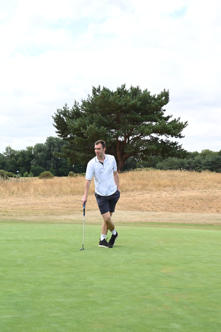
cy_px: 166
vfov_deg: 28.9
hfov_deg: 19.4
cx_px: 110
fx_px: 645
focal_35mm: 70
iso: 200
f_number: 13
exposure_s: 1/100
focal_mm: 70
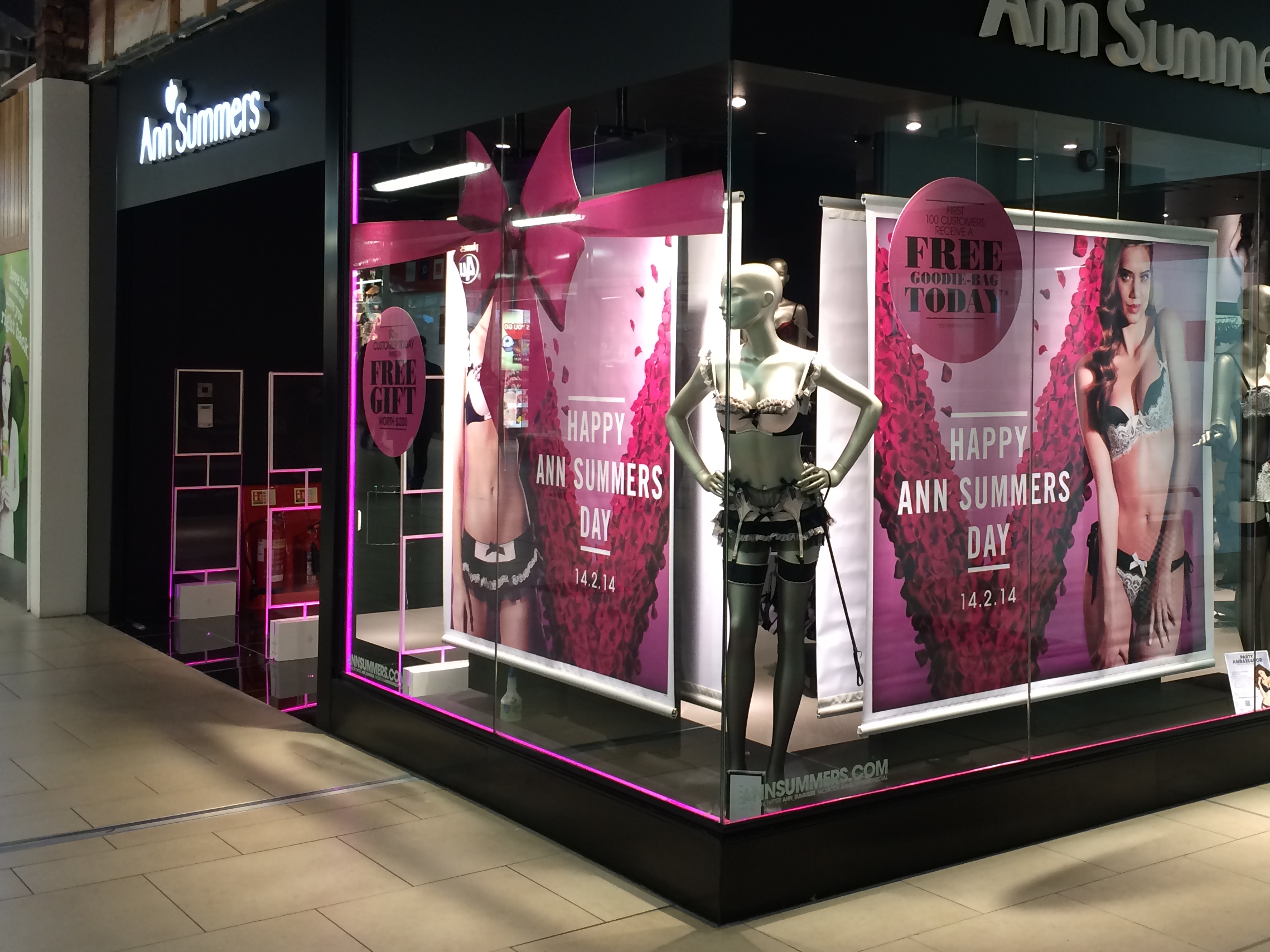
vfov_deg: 33.5
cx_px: 824
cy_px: 373
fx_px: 1578
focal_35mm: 43
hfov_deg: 43.4
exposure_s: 1/30
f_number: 2.2
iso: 80
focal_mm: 4.12
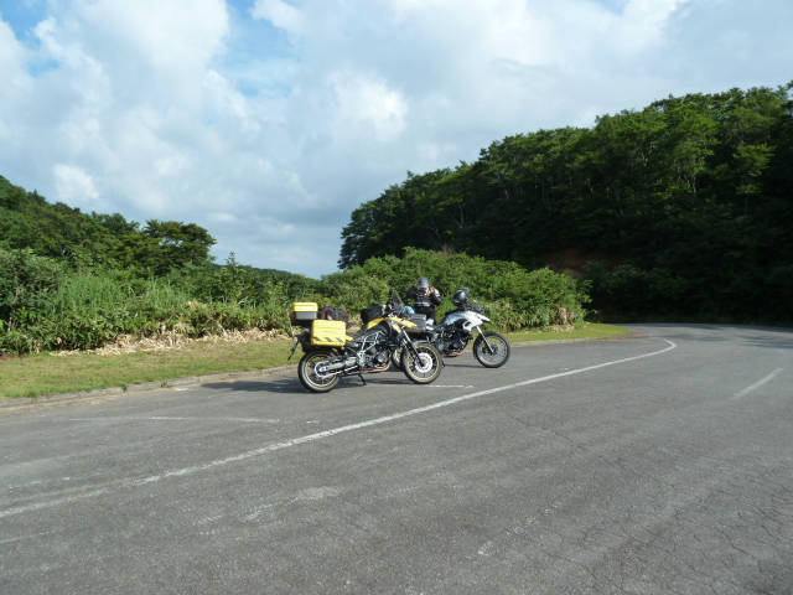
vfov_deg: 54.9
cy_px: 298
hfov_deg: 69.4
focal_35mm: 25
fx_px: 573
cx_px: 396
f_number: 4
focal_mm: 4.1
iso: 125
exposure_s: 1/500
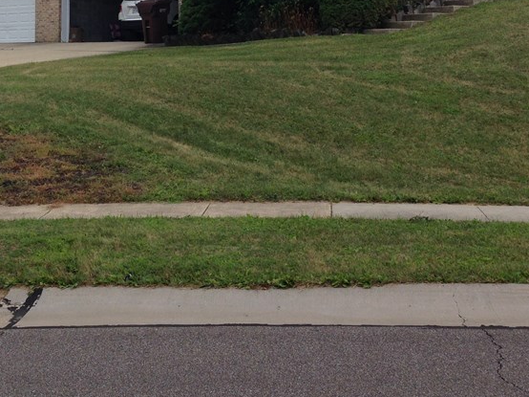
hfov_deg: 31.6
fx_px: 932
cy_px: 35
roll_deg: -1.4
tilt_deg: +1.2
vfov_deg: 23.3
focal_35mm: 61
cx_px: 214
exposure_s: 1/1506
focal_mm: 4.12
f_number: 2.4
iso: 50
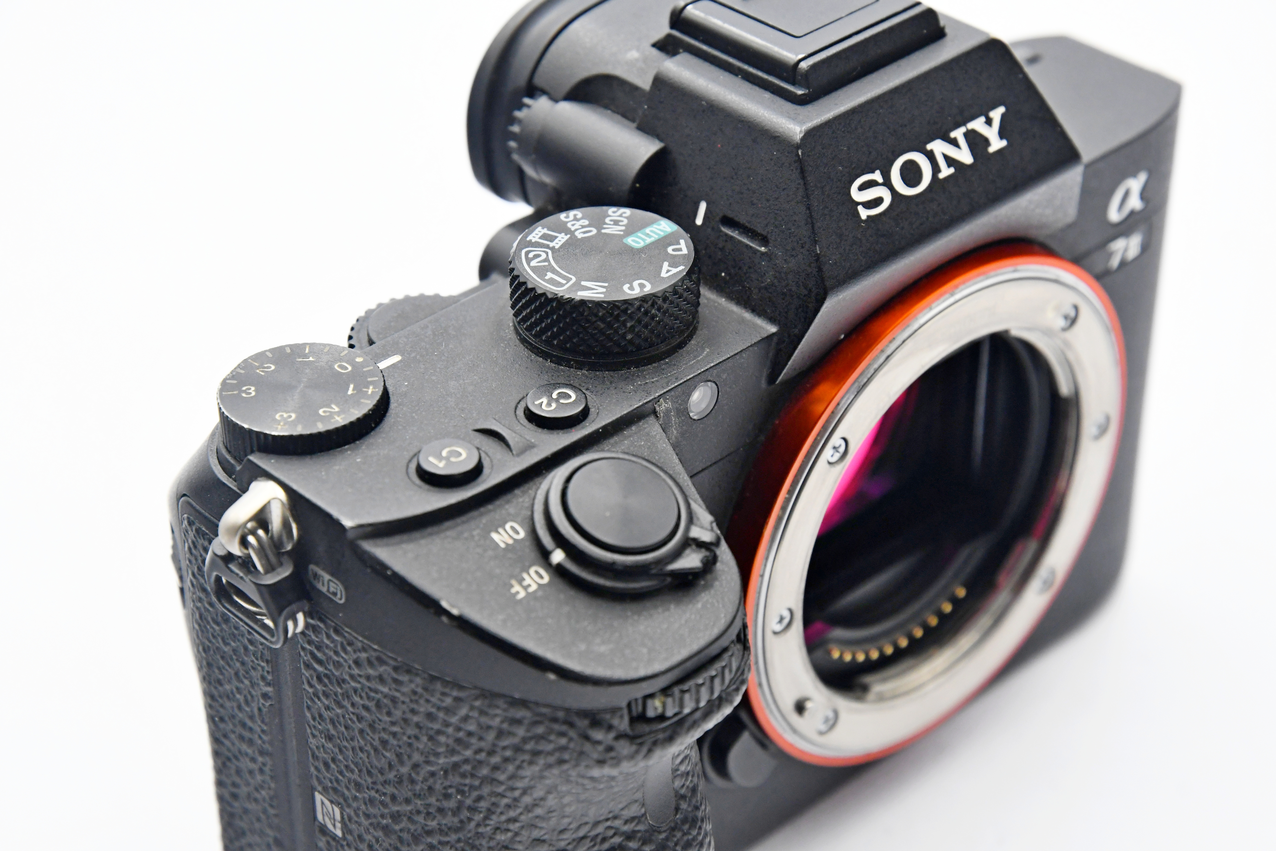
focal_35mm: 93
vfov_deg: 14.7
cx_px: 638
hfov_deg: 21.9
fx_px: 3296
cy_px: 426
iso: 1600
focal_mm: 62
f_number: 8
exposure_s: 1/100
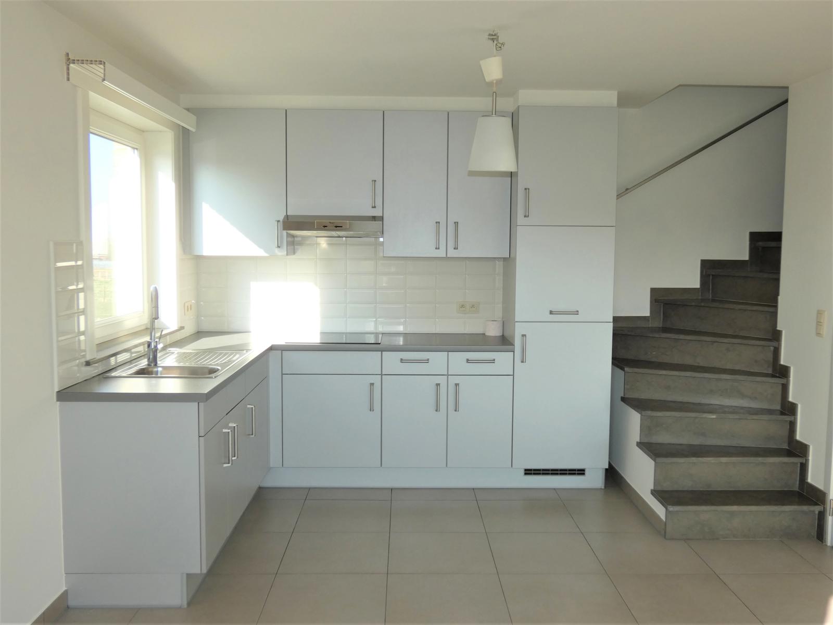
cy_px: 312
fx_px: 746
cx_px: 416
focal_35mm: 31
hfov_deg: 58.4
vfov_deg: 45.4
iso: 80
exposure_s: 1/160
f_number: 3.3
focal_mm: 5.5
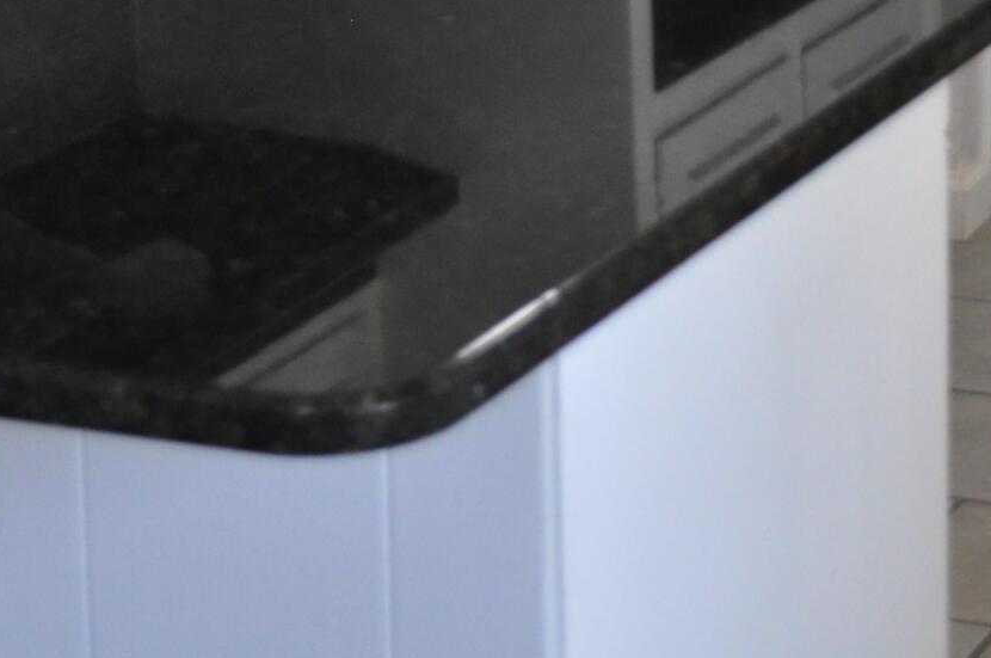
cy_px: -500
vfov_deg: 9.3
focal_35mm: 141
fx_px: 3876
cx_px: 1053
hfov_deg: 14.3
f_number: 4.2
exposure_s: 1/60
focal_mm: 26
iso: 800
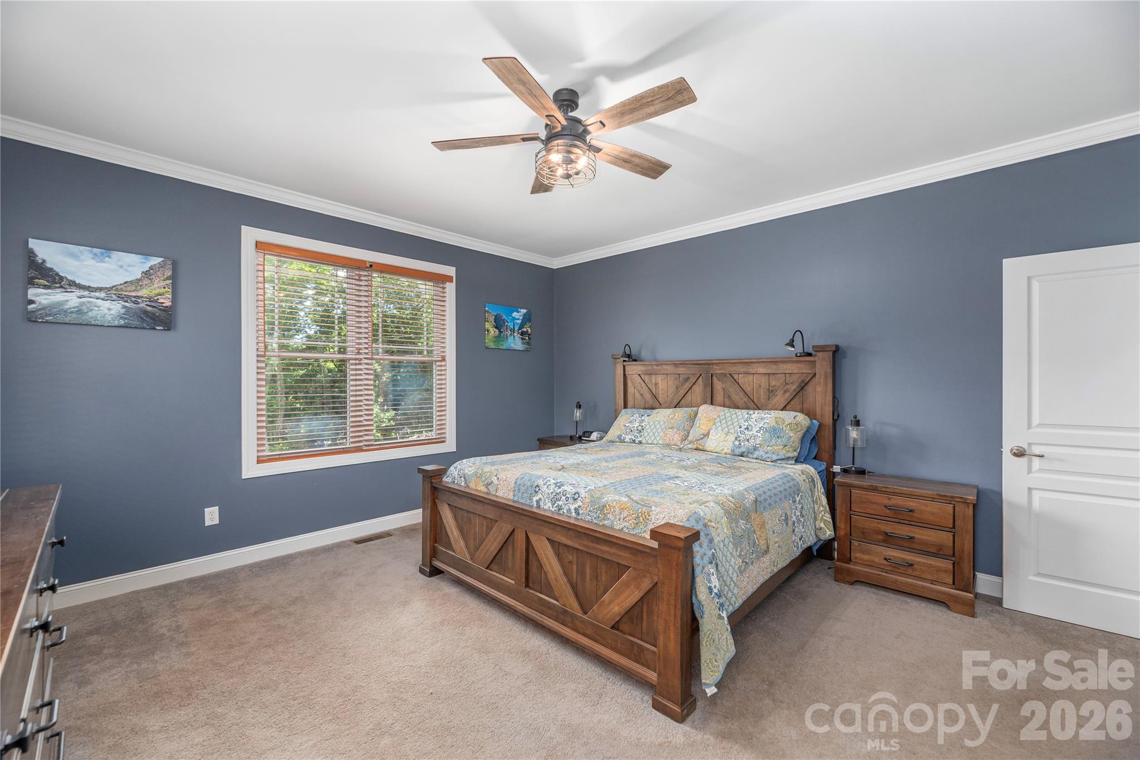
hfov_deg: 104.2
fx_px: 443
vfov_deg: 81.2
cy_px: 380
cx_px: 570
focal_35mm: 14
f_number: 8
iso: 320
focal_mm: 14
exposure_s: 1/100
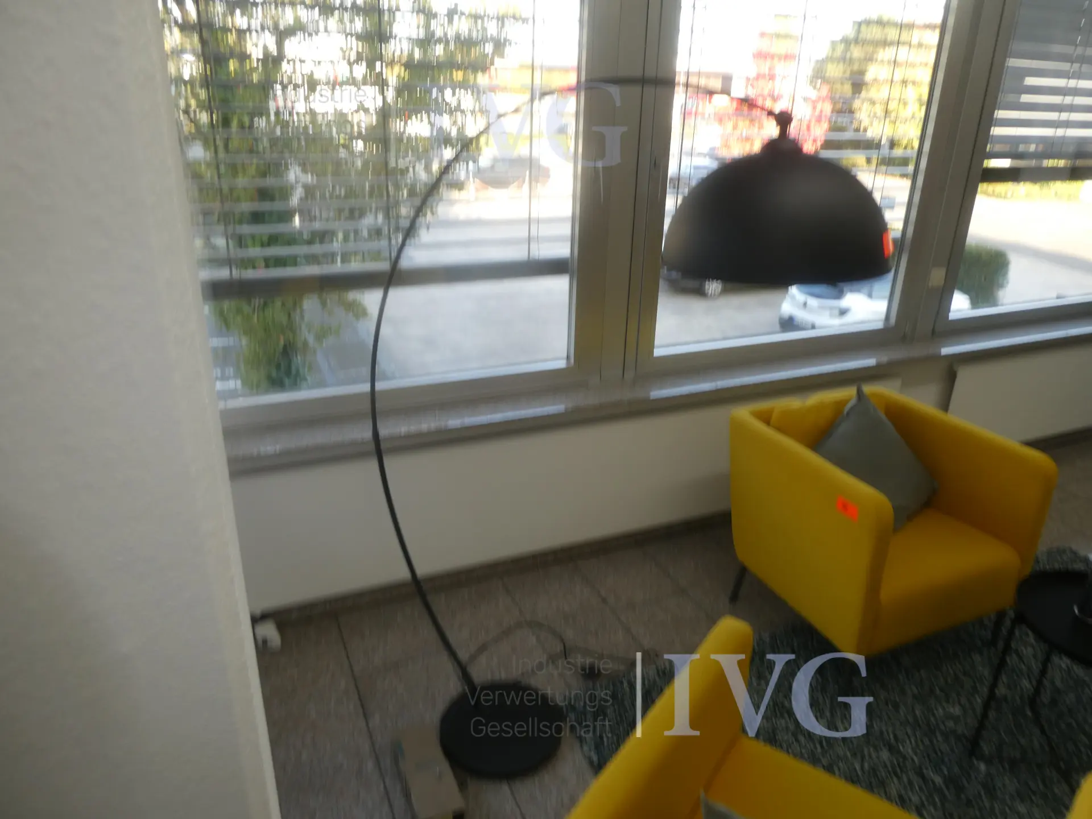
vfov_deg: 56.8
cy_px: 410
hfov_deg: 71.6
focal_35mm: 24
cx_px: 546
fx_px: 757
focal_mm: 4.3
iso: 80
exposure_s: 1/50
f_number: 3.3
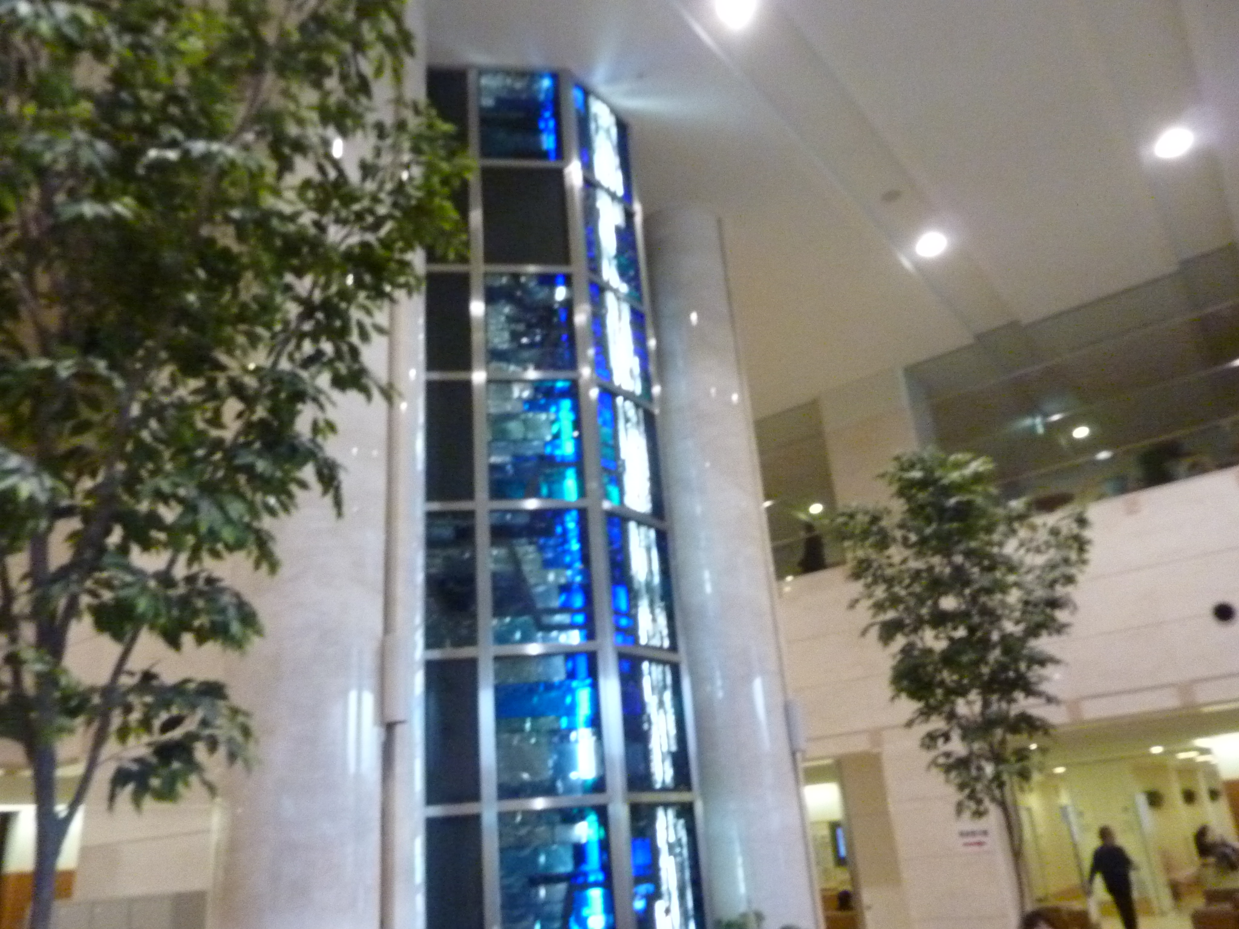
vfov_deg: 54.9
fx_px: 895
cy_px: 464
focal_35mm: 25
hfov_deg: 69.4
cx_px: 620
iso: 800
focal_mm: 4.1
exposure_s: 1/80
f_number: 3.3
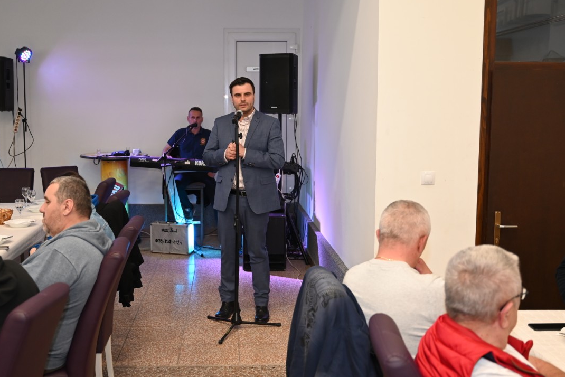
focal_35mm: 43
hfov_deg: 45.4
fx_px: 675
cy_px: 181
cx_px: 263
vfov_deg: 31.2
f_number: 4
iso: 1000
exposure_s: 1/60
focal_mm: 40
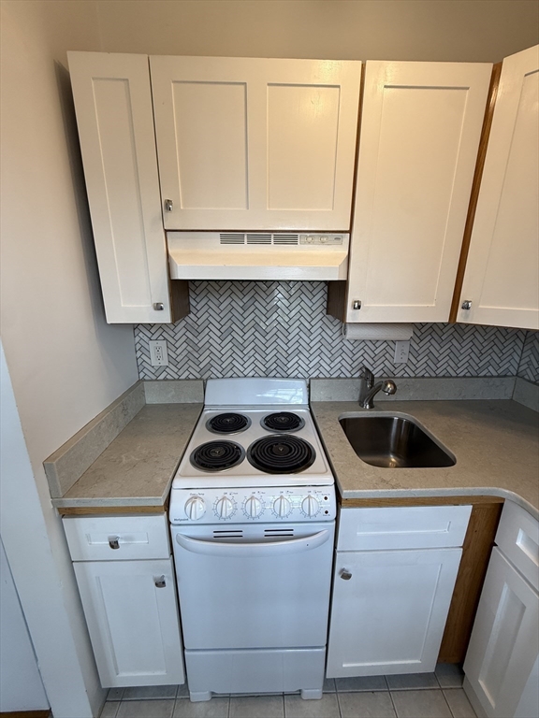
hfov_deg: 85.7
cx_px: 270
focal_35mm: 14
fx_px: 291
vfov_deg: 102.1
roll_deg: -1.3
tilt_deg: -16.3
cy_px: 359
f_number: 2.2
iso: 100
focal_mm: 2.22
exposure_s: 1/120
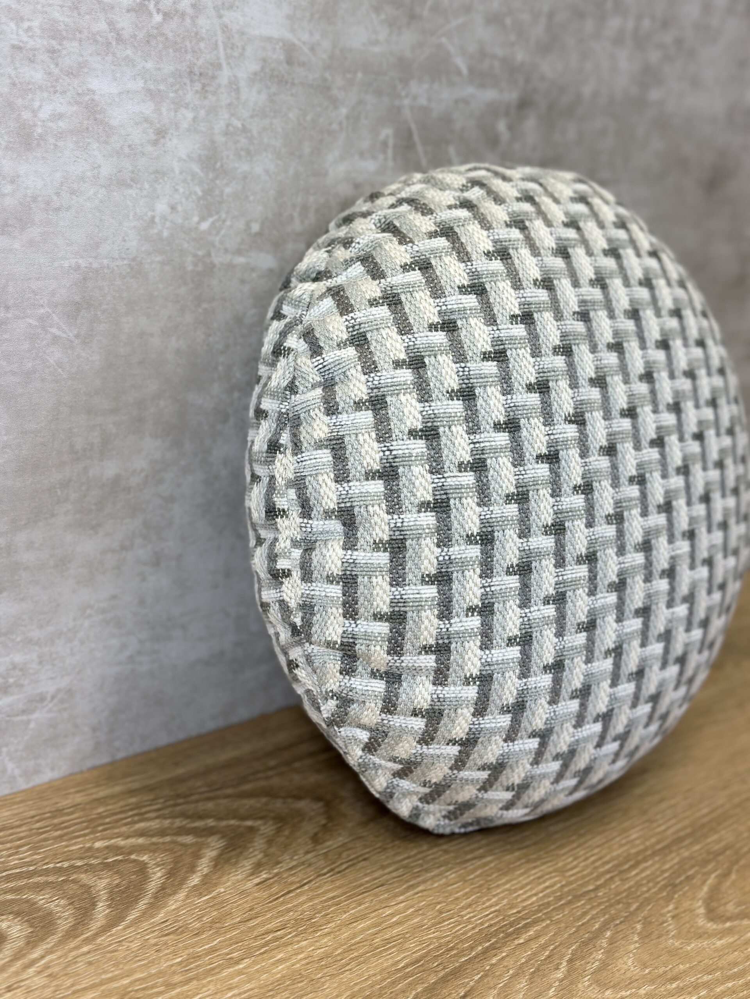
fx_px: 1387
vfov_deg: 39.7
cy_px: 500
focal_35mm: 48
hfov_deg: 30.3
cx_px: 375
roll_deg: -7.5
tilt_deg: -17.5
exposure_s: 1/198
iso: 80
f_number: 1.78
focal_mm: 6.86
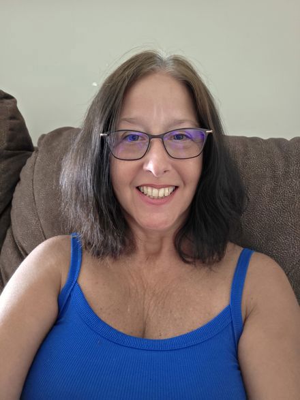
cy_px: 200
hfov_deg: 54.9
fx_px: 289
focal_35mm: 25
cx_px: 150
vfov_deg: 69.4
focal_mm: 3.3
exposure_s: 1/17.2
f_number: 2.2
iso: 1000
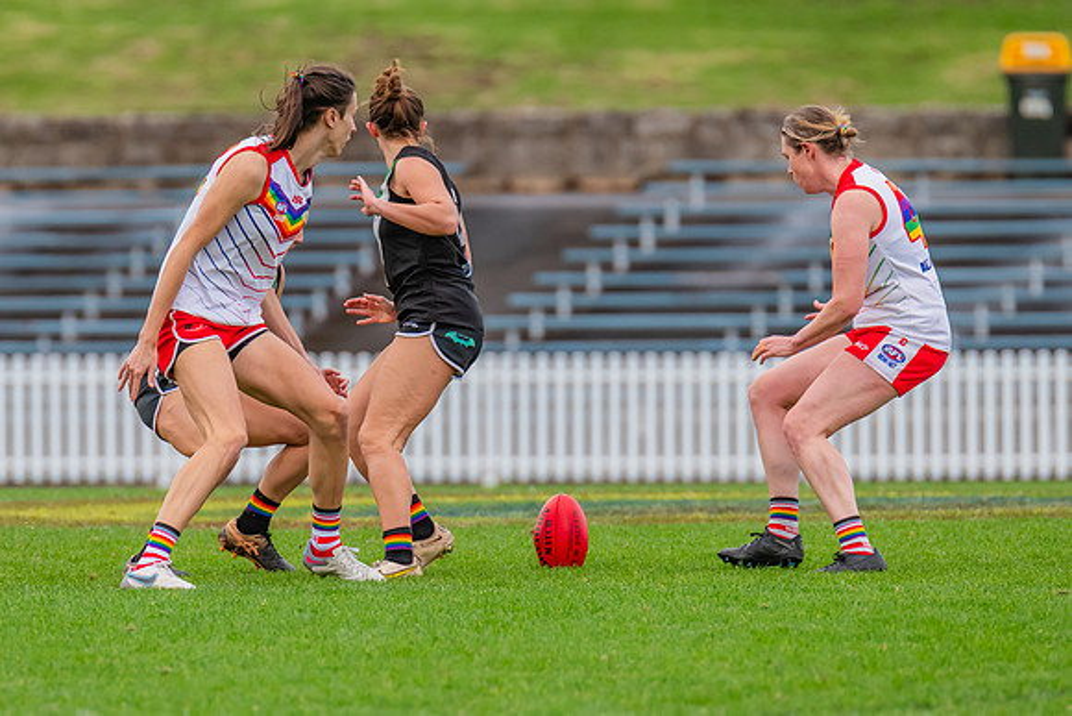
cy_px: 329
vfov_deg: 2.1
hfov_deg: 3.2
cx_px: 369
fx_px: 19399
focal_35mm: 651
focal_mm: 420
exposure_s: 1/1000
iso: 800
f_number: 5.6
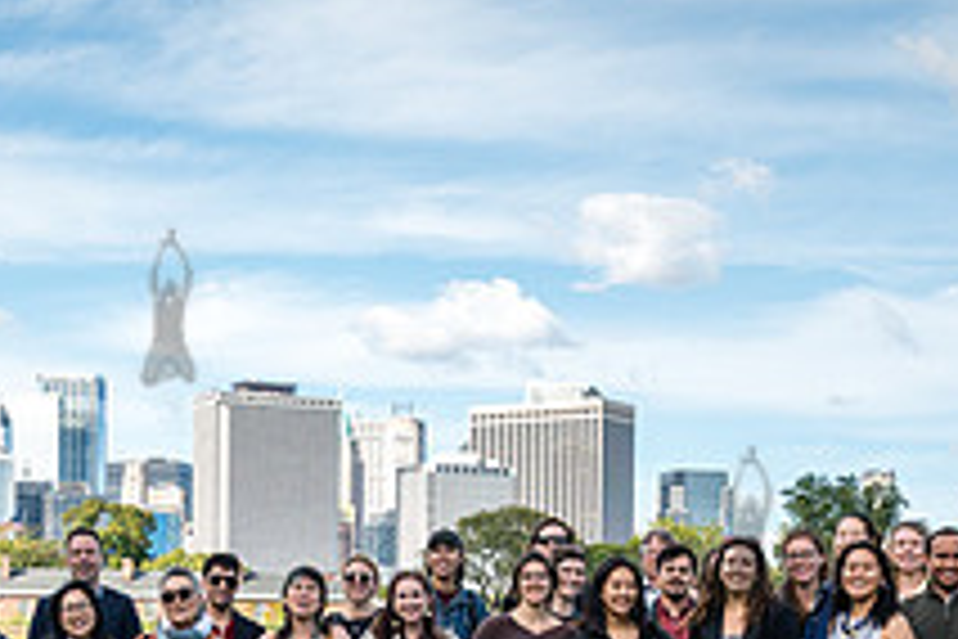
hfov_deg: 21.1
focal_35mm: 96
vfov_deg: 13.8
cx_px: 258
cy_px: 795
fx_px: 2554
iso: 250
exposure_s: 1/160
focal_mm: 32
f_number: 10
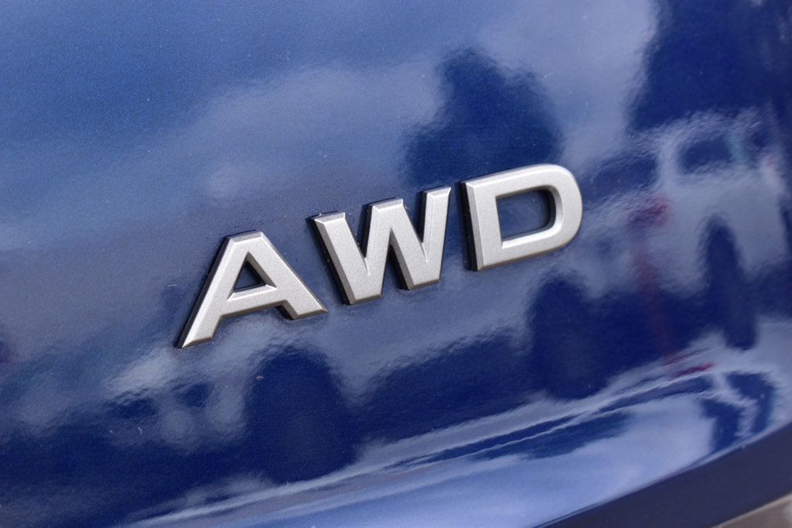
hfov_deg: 24.6
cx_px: 396
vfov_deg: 16.5
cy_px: 264
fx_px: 1814
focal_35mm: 82
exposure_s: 1/80
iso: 400
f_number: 8
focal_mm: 55
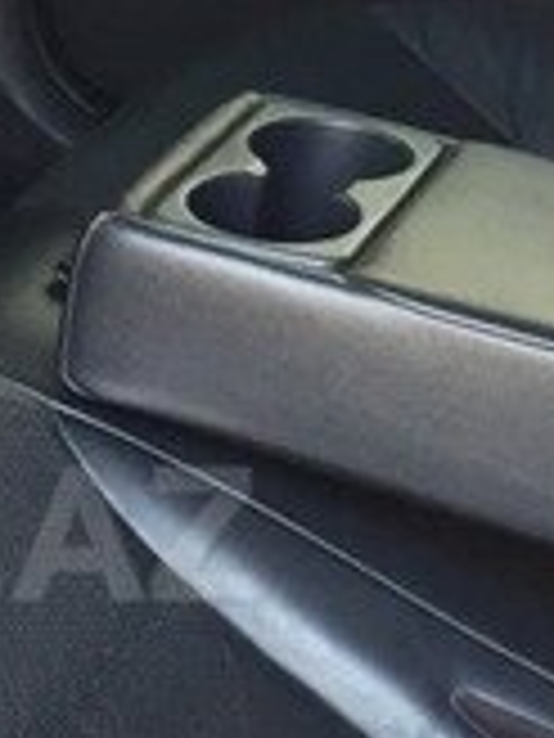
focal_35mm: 117
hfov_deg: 12.2
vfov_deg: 16.8
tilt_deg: -32.0
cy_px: 533
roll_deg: -7.3
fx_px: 2497
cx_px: -207
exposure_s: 1/33
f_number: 2.2
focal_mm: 4.15
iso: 50
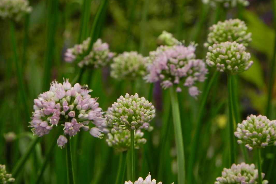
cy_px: 93
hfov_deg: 5.2
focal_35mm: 393
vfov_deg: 3.5
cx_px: 138
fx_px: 3014
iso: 160
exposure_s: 1/80
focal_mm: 67.2
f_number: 5
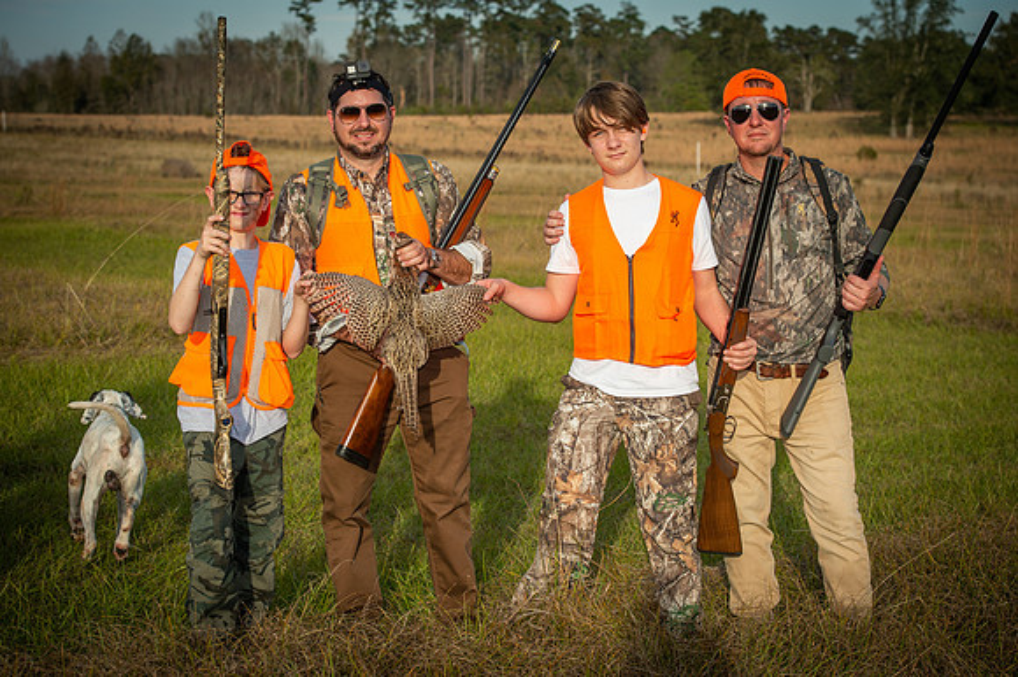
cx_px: 509
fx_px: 1978
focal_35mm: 70
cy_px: 338
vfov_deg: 19.4
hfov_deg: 28.9
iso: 100
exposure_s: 1/400
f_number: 5.6
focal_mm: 70
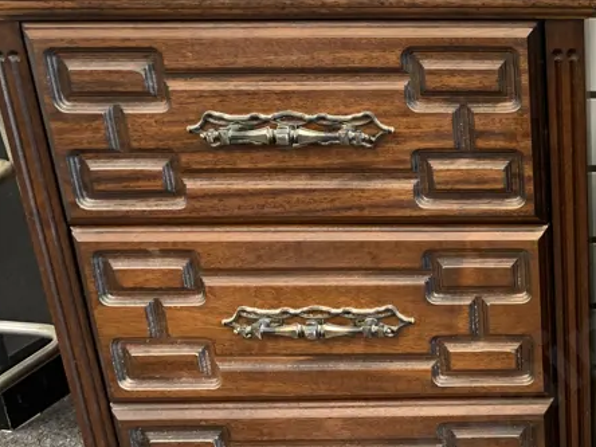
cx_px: 624
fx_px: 1033
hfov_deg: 29.6
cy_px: 322
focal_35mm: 60
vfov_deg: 24.2
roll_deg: +0.6
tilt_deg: -24.5
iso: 200
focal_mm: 4.25
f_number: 1.8
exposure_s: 1/50
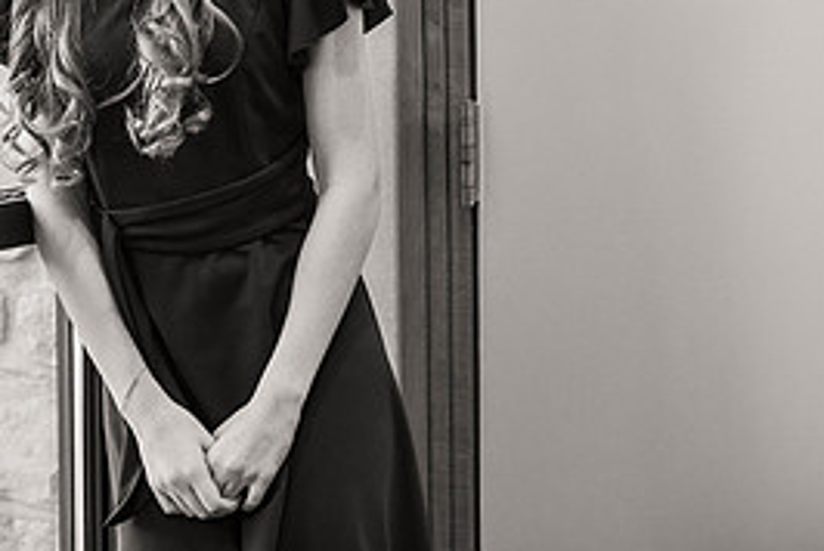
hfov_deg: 12.6
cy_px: -50
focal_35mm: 161
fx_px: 3689
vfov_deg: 8.5
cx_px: 6
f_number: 2.8
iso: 1000
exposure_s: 1/200
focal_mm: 70
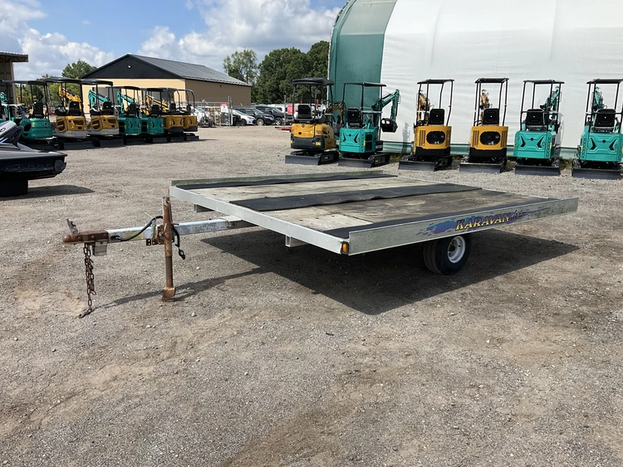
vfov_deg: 48.3
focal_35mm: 29
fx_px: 522
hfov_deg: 61.6
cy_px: 234
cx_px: 312
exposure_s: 1/1730
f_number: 1.8
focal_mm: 3
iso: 25
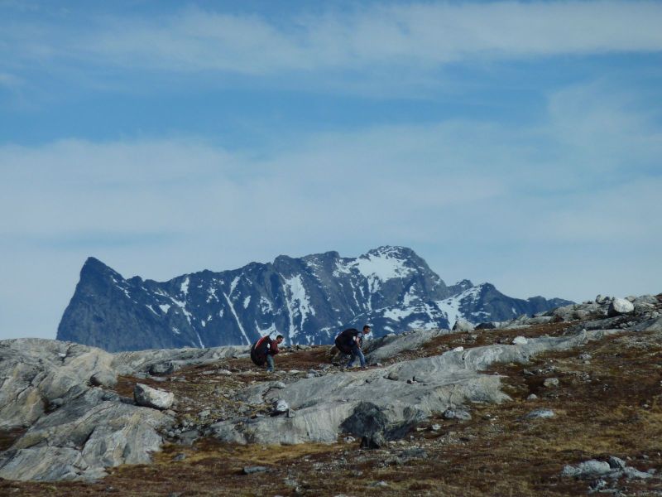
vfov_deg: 5.0
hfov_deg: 6.6
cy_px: 248
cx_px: 331
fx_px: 5737
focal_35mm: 300
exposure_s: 1/1000
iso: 80
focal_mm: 49.2
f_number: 5.6
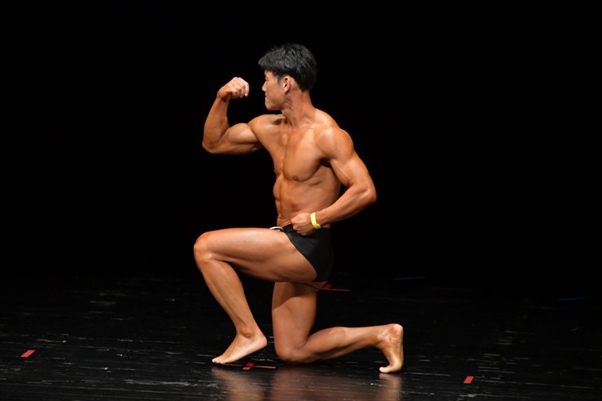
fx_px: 6268
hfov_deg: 5.5
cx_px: 301
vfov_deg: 3.7
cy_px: 200
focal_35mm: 375
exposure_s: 1/400
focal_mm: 250
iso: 3200
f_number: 5.6
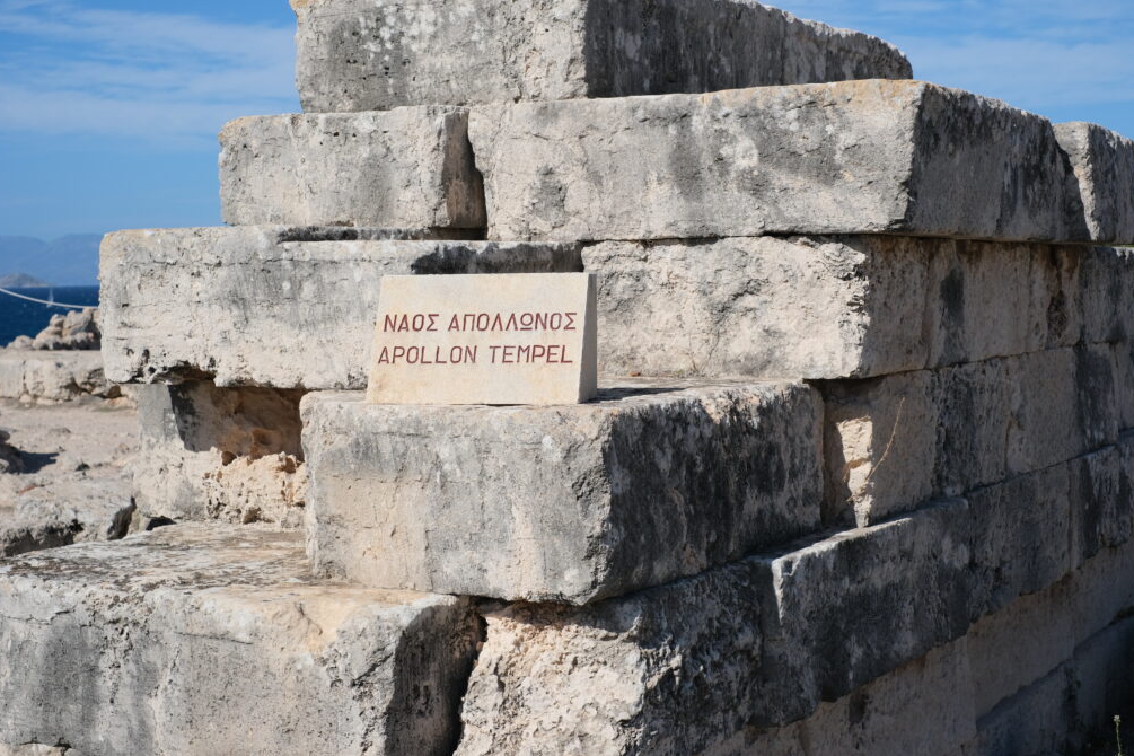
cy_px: 376
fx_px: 1701
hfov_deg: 36.9
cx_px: 570
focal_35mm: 54
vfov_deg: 25.1
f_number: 5.6
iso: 320
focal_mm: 35
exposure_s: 1/2200
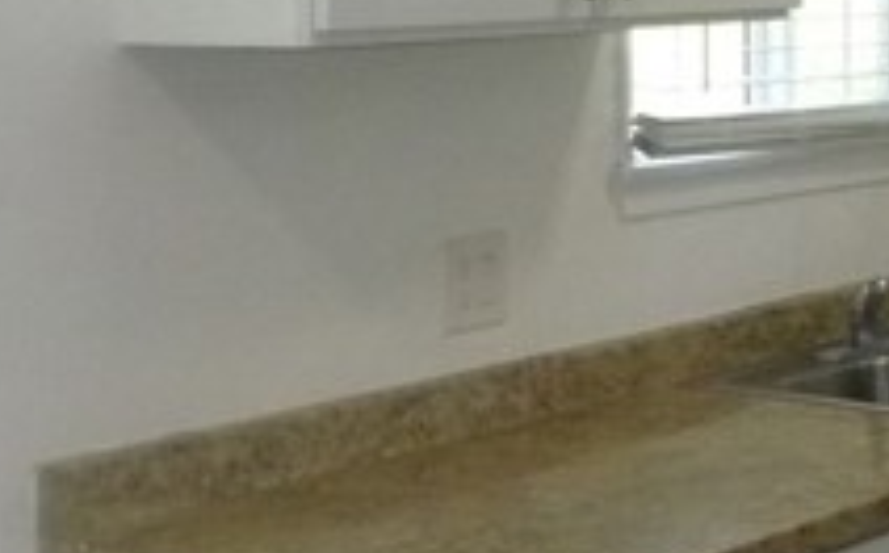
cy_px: 138
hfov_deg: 22.3
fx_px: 2251
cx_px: 537
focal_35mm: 93
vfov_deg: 14.0
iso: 400
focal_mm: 5.2
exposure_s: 1/125
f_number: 3.3
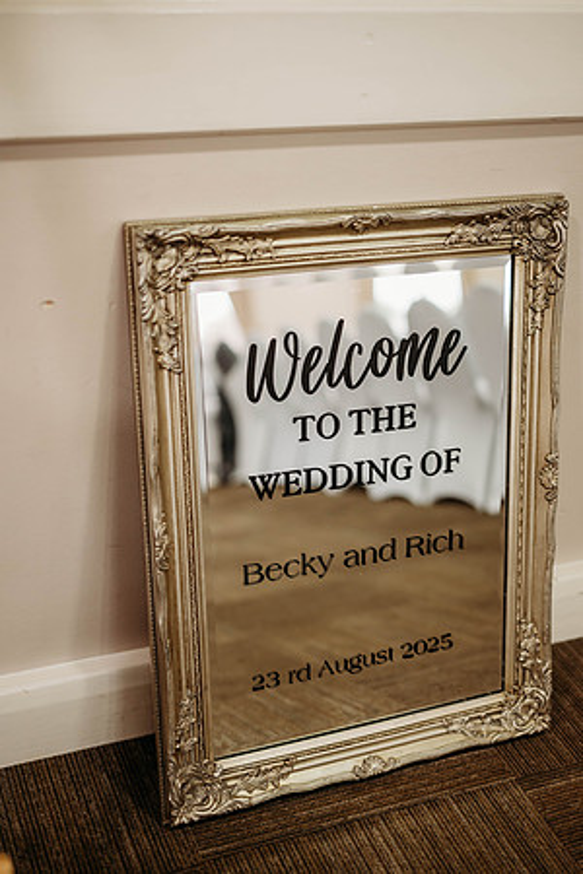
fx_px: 1214
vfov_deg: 39.6
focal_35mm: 50
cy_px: 437
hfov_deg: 27.0
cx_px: 292
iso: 720
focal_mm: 50
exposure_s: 1/250
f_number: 1.8
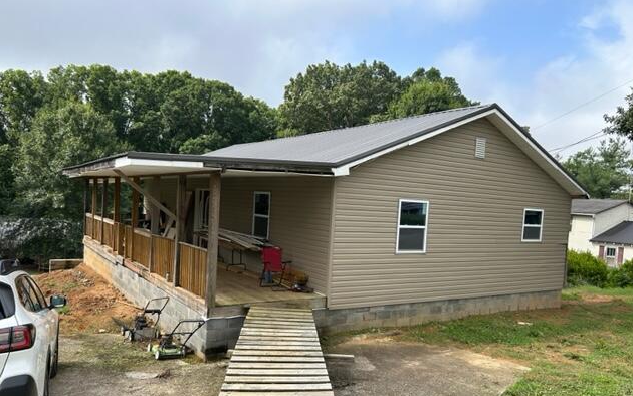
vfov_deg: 44.5
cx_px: 321
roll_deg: -3.1
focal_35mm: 28
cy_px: 223
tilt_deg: -1.6
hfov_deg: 66.5
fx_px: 483
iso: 50
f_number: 1.5
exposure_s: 1/2513
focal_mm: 5.7
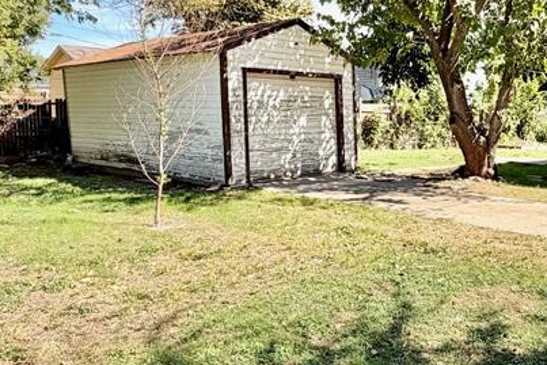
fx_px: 562
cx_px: 429
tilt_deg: -1.6
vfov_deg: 35.7
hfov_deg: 49.2
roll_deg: -0.9
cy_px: 126
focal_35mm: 37
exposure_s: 1/751
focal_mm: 2.22
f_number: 2.2
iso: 40
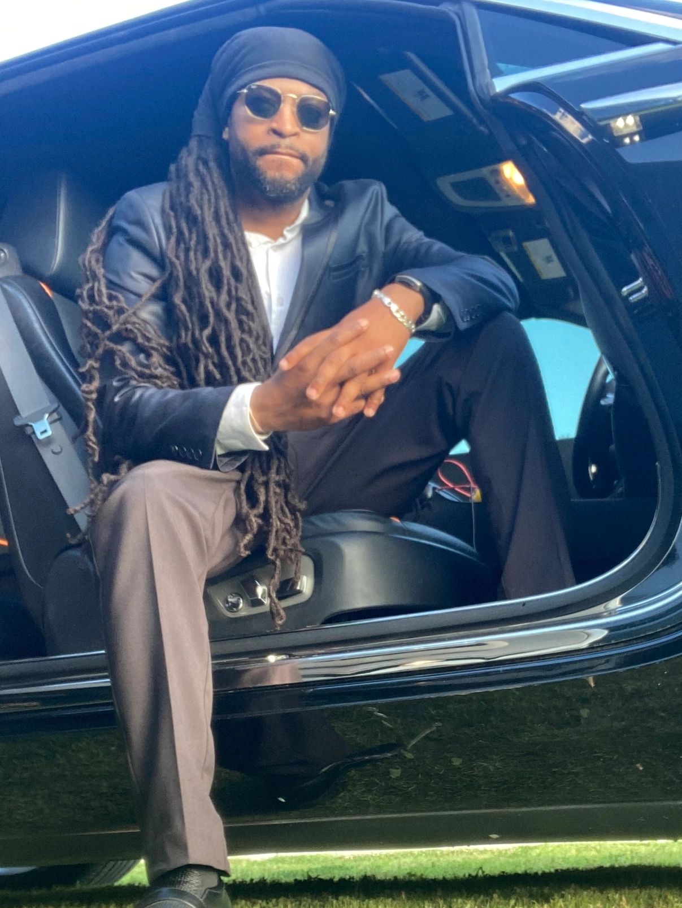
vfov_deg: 56.8
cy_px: 454
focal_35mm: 32
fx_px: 840
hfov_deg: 44.2
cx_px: 341
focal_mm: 2.87
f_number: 2.2
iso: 80
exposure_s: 1/60
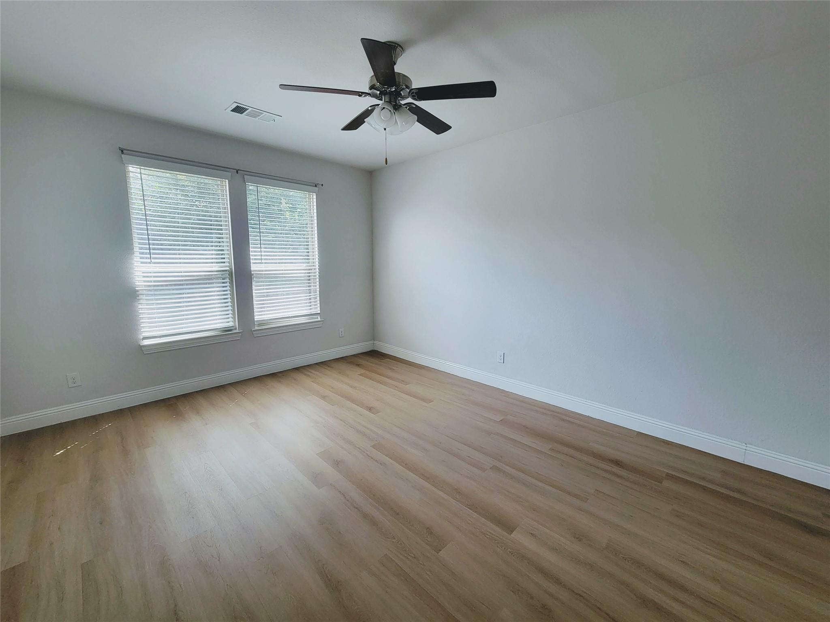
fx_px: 312
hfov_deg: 106.2
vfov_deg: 89.9
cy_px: 311
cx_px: 415
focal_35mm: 13
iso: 64
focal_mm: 2.2
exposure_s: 1/60
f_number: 2.2
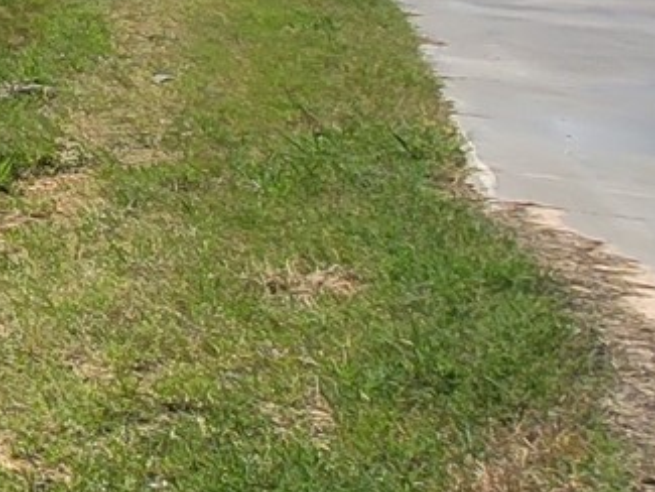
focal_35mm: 82
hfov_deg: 12.7
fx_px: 1552
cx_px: -1161
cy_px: -204
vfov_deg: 16.7
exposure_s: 1/2302
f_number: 2.2
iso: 64
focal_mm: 2.2
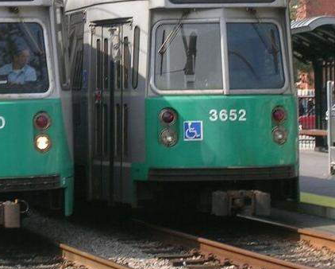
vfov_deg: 7.2
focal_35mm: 216
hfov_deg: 8.9
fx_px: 2143
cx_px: 37
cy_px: 74
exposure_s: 1/244
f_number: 4.8
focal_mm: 16.7
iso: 50
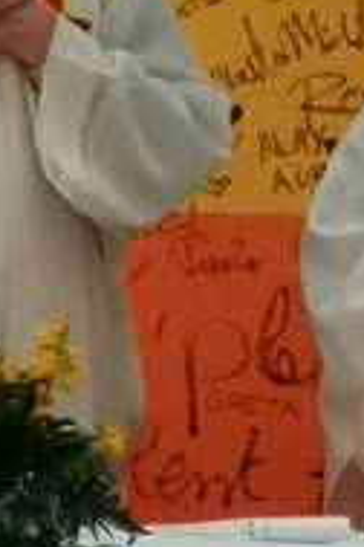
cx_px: 439
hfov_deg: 3.2
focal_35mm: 427
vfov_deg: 4.8
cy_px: 240
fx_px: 6476
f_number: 1.8
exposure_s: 1/100
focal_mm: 4.75
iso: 160
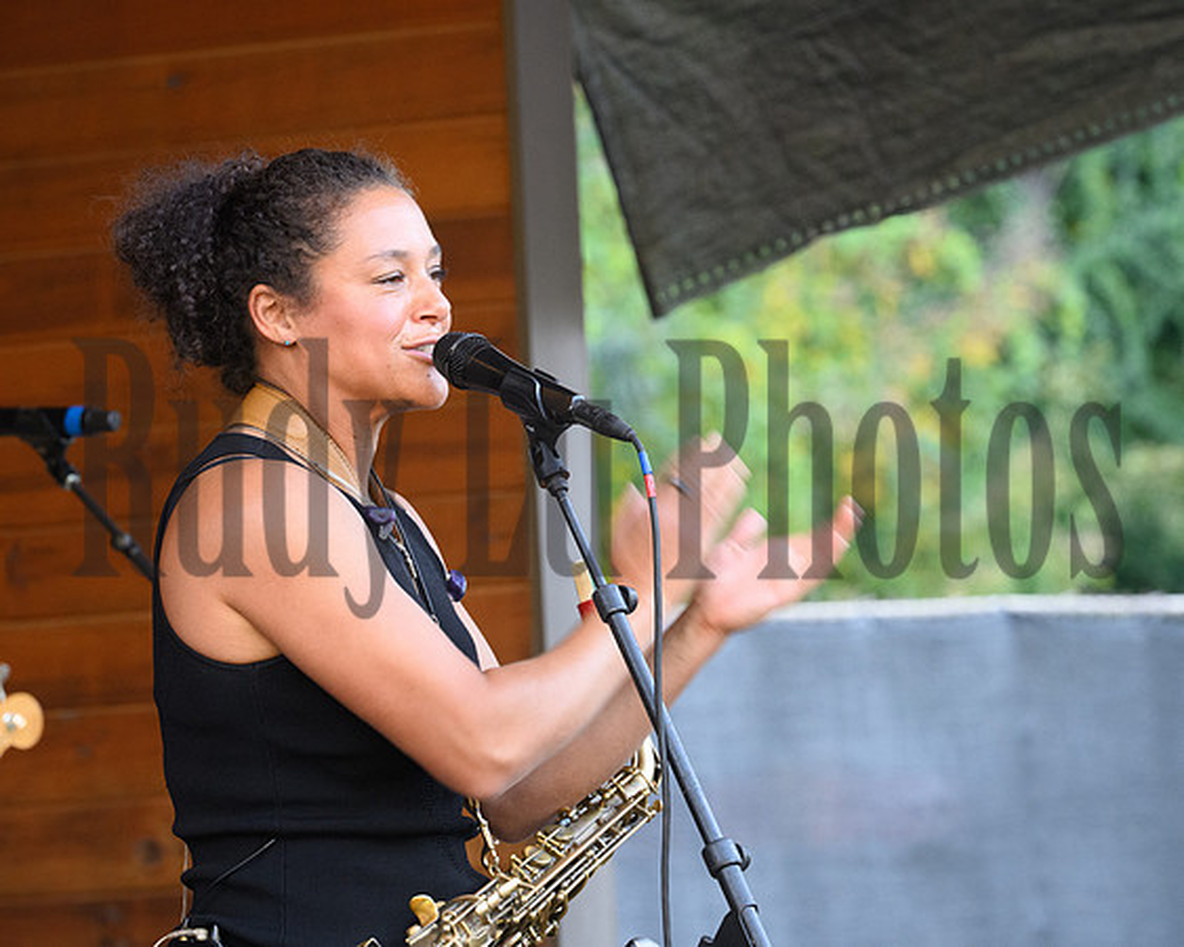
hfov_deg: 8.6
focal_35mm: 225
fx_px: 7890
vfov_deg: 6.9
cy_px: 474
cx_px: 710
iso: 3200
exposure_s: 1/125
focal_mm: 200
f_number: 9
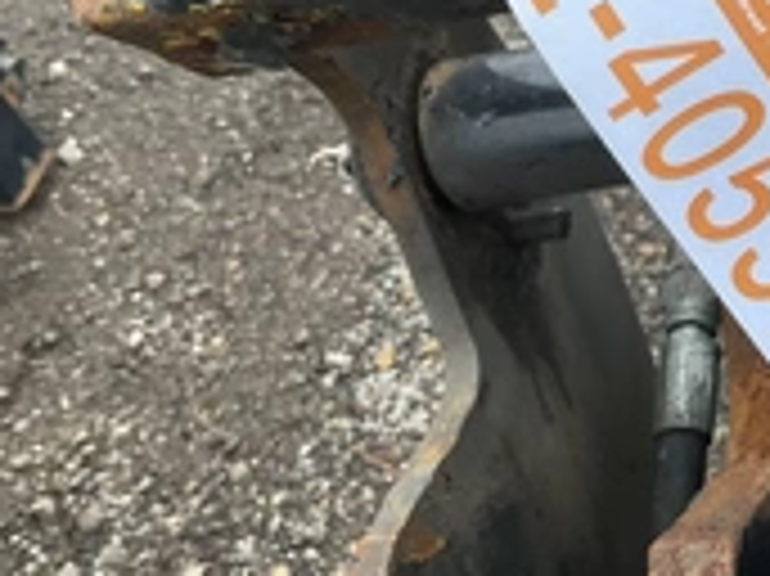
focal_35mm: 68
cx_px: 820
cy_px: 248
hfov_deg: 26.6
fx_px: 1512
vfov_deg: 21.6
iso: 16
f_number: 1.8
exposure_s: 1/125
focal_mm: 3
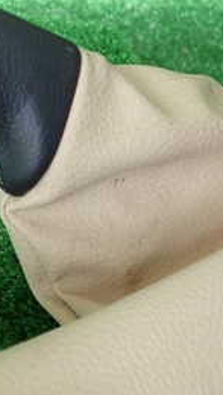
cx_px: -27
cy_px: 168
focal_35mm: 75
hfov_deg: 15.6
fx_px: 788
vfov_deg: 28.2
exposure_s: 1/80
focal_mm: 5.4
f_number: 2.3
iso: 200
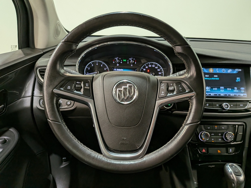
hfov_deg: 71.6
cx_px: 126
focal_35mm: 24
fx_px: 174
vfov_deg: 56.8
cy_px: 94
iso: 115
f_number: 1.7
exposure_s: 1/60
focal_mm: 4.53
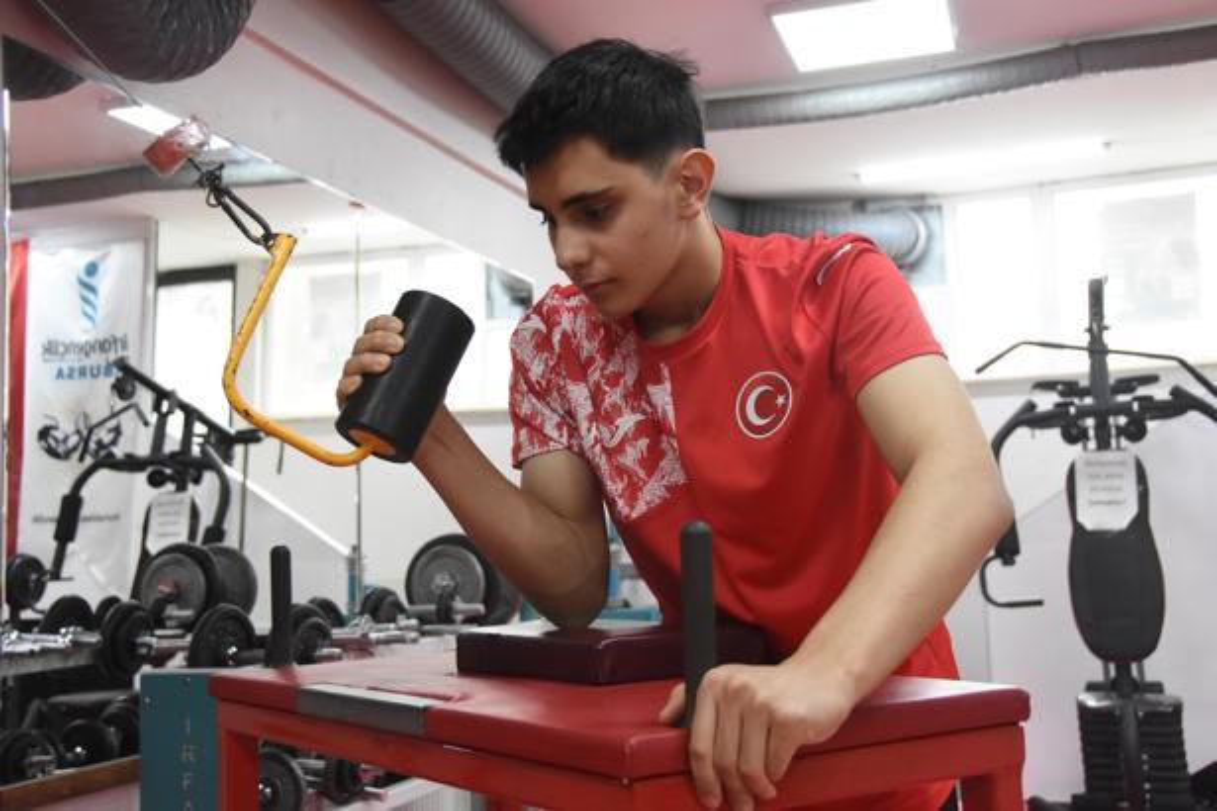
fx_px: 1369
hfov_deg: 47.9
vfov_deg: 33.0
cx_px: 608
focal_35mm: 40
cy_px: 406
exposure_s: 1/250
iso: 2500
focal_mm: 27
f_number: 4
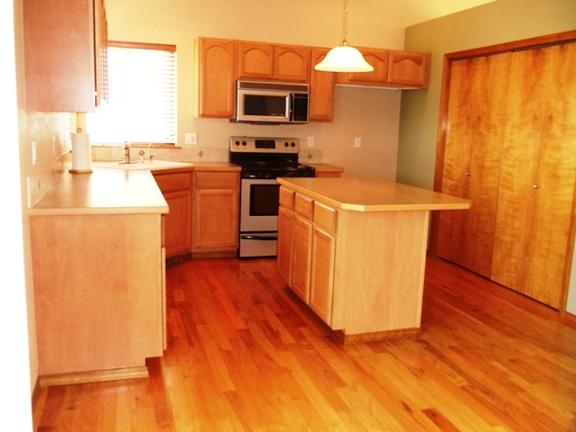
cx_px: 288
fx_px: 732
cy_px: 216
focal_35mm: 44
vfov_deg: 32.9
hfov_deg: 42.9
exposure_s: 1/30
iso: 400
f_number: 3.5
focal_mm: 6
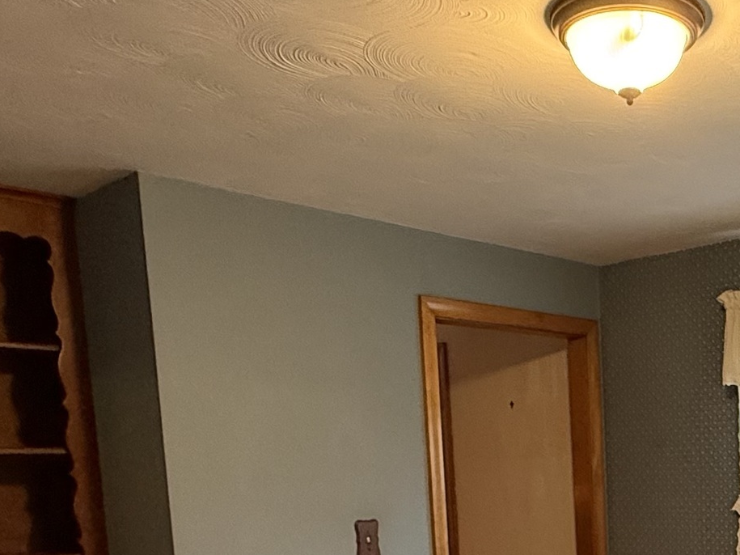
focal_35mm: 47
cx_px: 708
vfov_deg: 28.3
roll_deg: +0.9
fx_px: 1005
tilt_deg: -7.5
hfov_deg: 37.0
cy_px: 599
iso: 320
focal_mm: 2.22
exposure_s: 1/60
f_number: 2.2
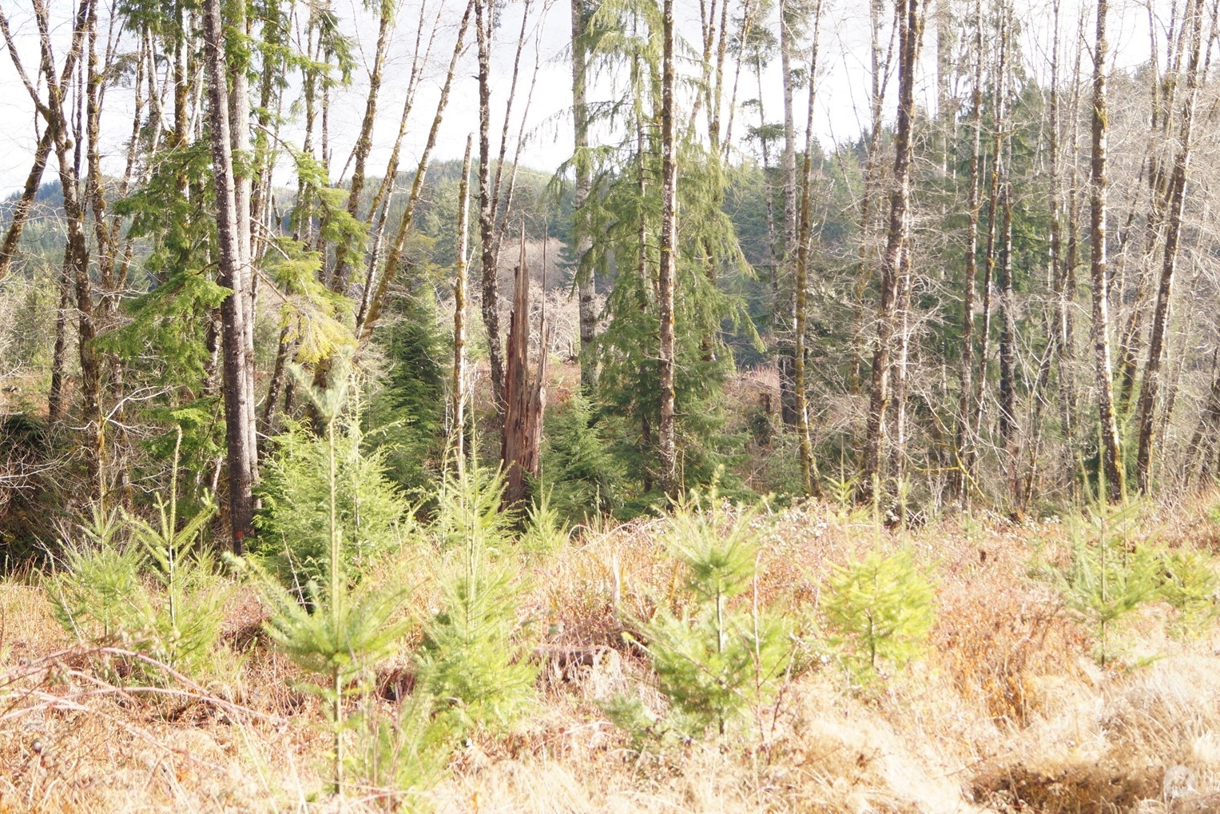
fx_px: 1694
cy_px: 367
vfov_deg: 27.0
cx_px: 642
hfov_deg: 39.6
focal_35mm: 50
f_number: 7.1
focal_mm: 30
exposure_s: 1/80
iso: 100
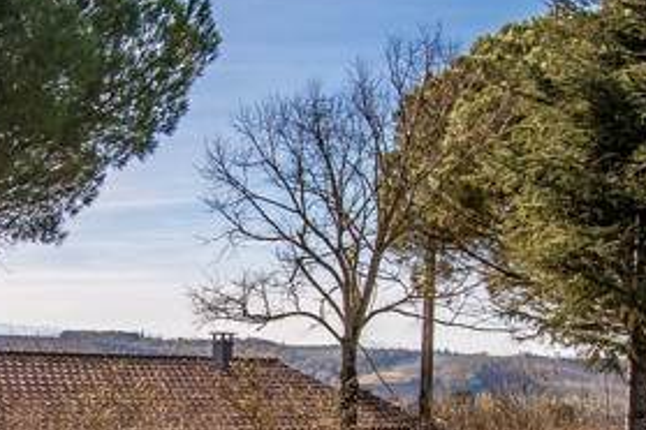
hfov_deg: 23.6
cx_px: 229
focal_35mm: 86
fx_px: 1543
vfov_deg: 15.7
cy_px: 399
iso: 125
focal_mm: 20
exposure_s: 1/640
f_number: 5.6
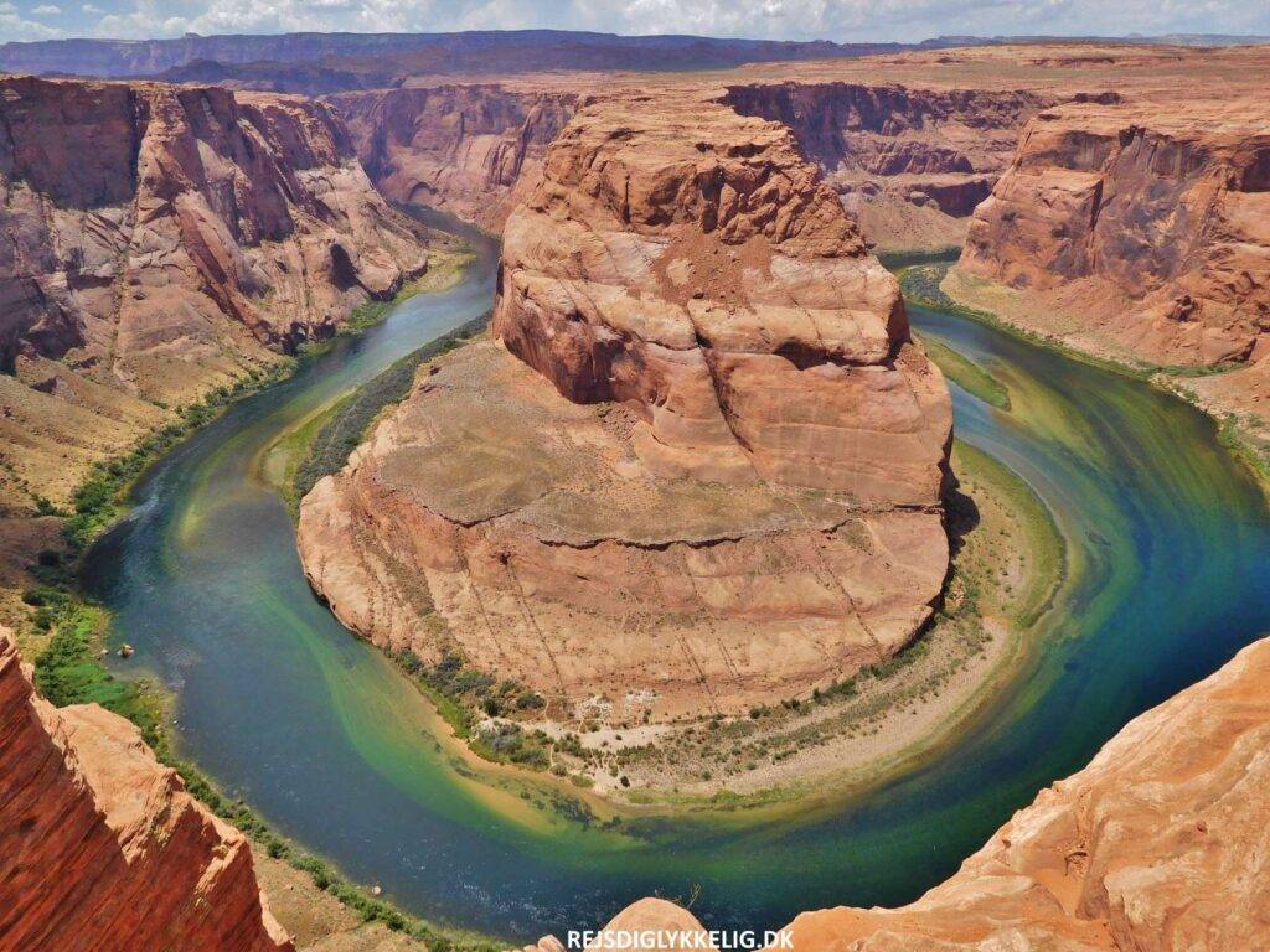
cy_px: 476
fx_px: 917
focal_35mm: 25
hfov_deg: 69.4
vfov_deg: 54.9
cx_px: 635
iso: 125
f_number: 6.8
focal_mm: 4.5
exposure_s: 1/400
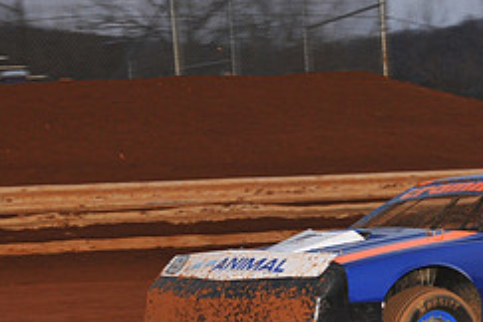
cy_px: 294
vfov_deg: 7.2
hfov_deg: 10.7
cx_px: 417
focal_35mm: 191
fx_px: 2562
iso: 1250
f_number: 7.1
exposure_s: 1/320
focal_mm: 80
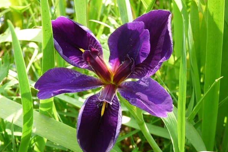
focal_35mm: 99
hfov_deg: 20.6
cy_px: 80
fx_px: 627
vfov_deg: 13.8
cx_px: 115
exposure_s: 1/100
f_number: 3.6
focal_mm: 16.7
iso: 100
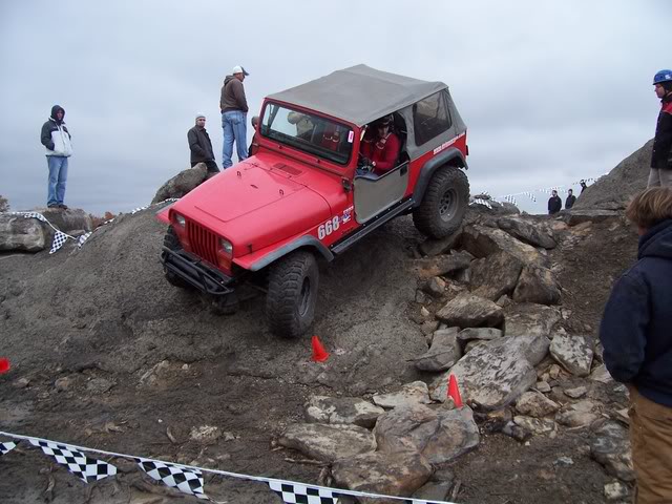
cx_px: 336
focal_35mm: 34
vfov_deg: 41.8
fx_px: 660
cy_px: 252
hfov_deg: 54.0
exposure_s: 1/350
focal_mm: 5.6
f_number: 2.7
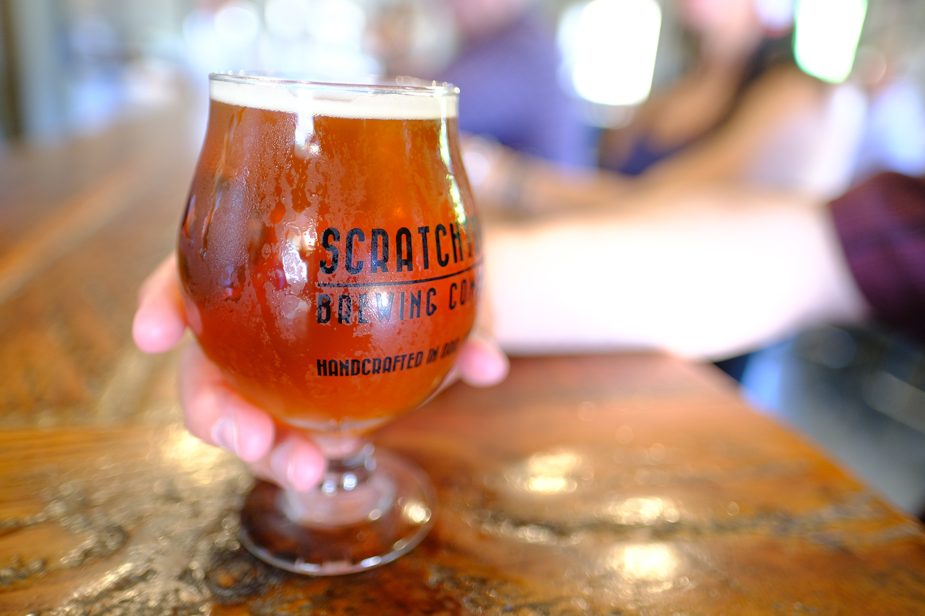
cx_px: 462
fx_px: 617
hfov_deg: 73.7
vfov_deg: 53.1
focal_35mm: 24
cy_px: 308
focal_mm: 16
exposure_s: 1/20
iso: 640
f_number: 1.4
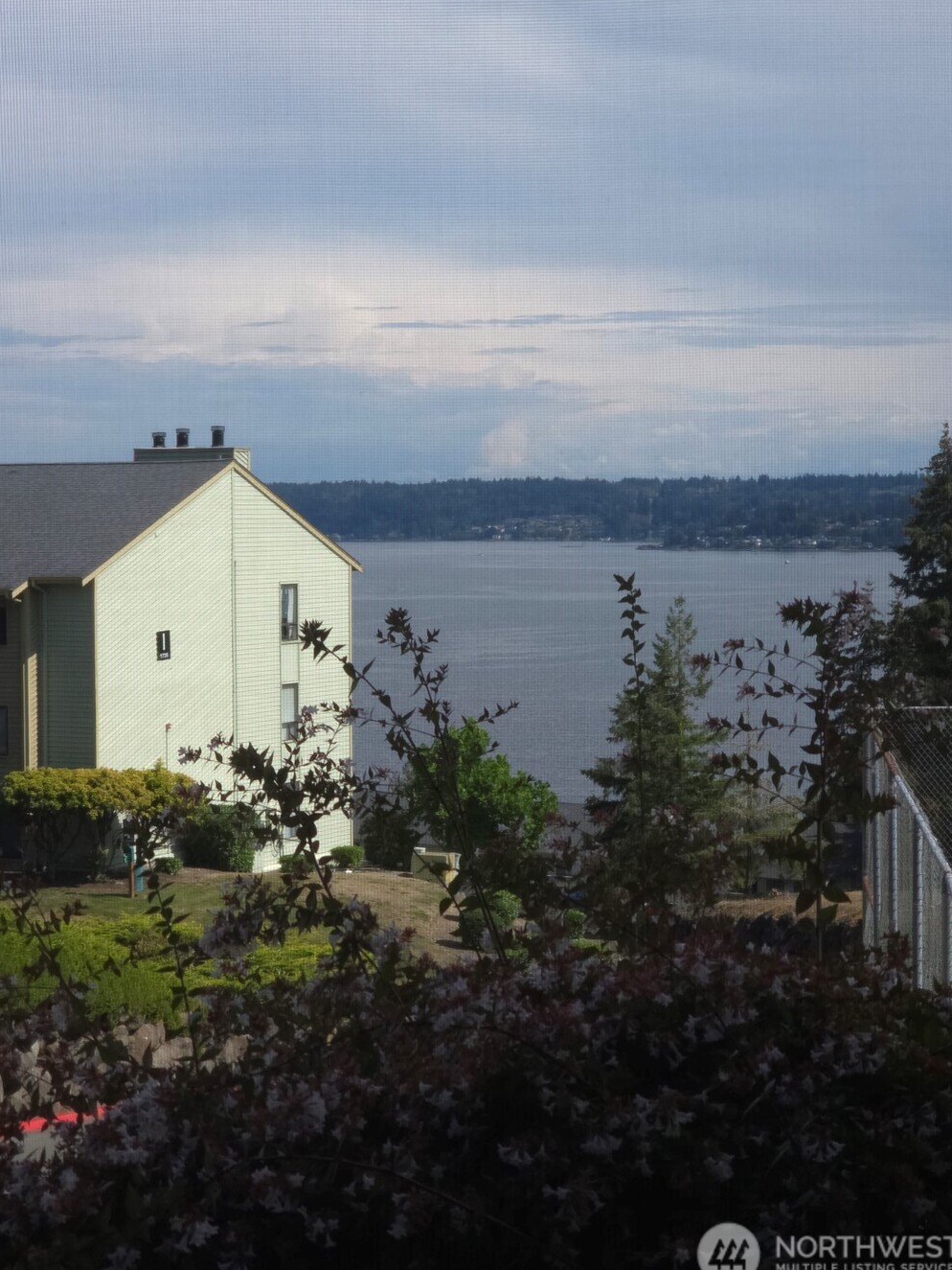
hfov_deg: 19.6
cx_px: 473
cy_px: 609
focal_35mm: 75
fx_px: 2750
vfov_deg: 26.0
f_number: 2.4
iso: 50
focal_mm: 7.9
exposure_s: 1/1248
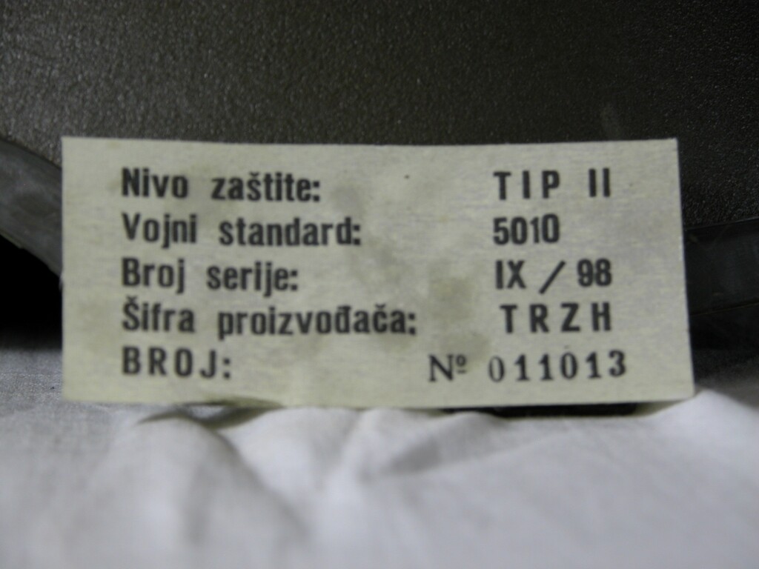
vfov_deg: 10.9
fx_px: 2982
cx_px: 380
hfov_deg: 14.5
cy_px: 284
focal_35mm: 136
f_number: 3.8
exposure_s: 1/4.8
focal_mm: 34.7
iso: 100
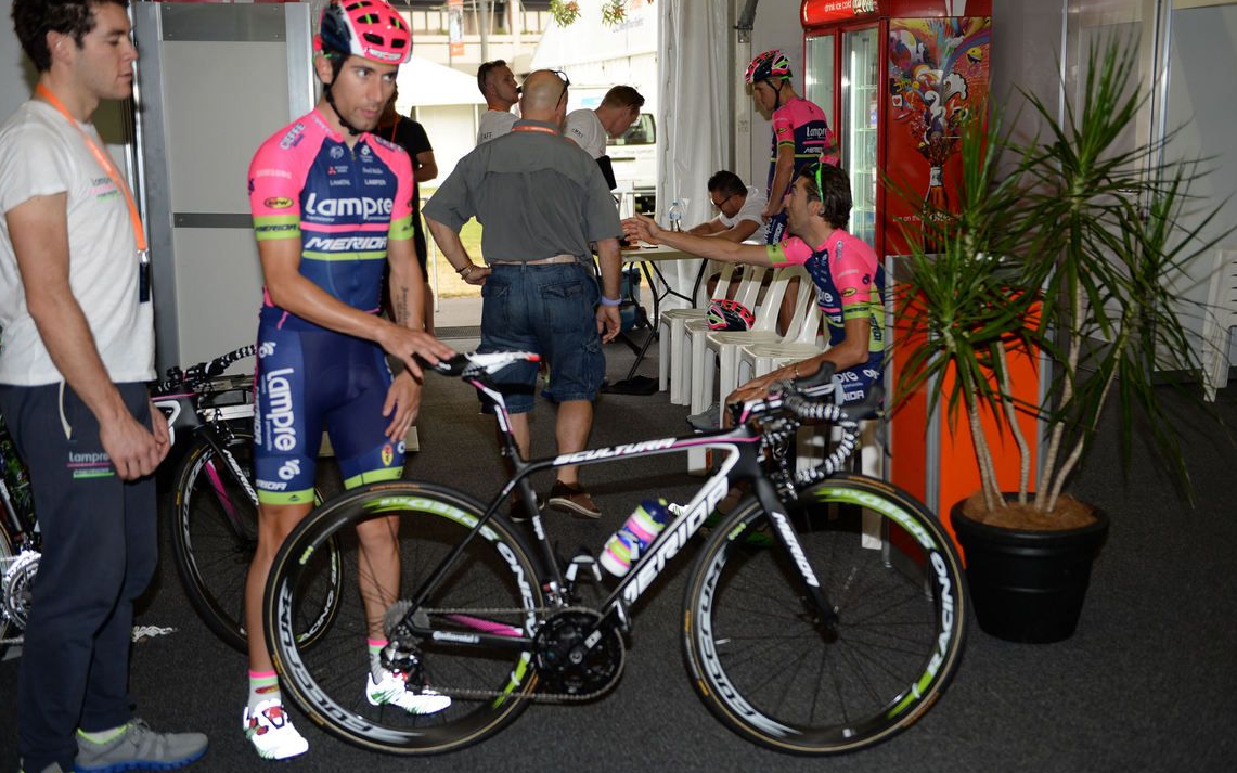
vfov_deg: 28.6
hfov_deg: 44.4
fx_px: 1517
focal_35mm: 45
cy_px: 387
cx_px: 624
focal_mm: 42
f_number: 2.8
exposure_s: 1/250
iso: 200
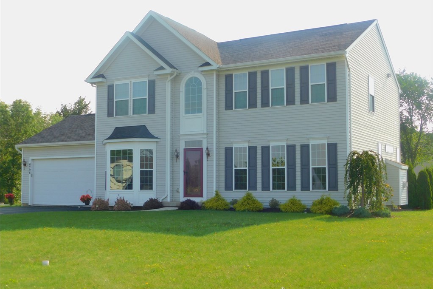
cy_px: 155
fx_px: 565
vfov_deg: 28.6
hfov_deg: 41.9
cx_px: 217
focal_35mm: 47
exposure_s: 1/500
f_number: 3.7
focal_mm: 8
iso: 125
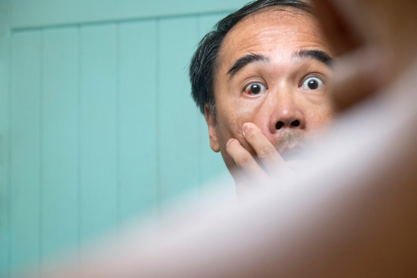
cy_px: 139
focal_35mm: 83
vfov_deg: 16.5
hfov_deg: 24.5
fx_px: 961
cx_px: 208
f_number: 4
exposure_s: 1/125
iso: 1250
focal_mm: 55
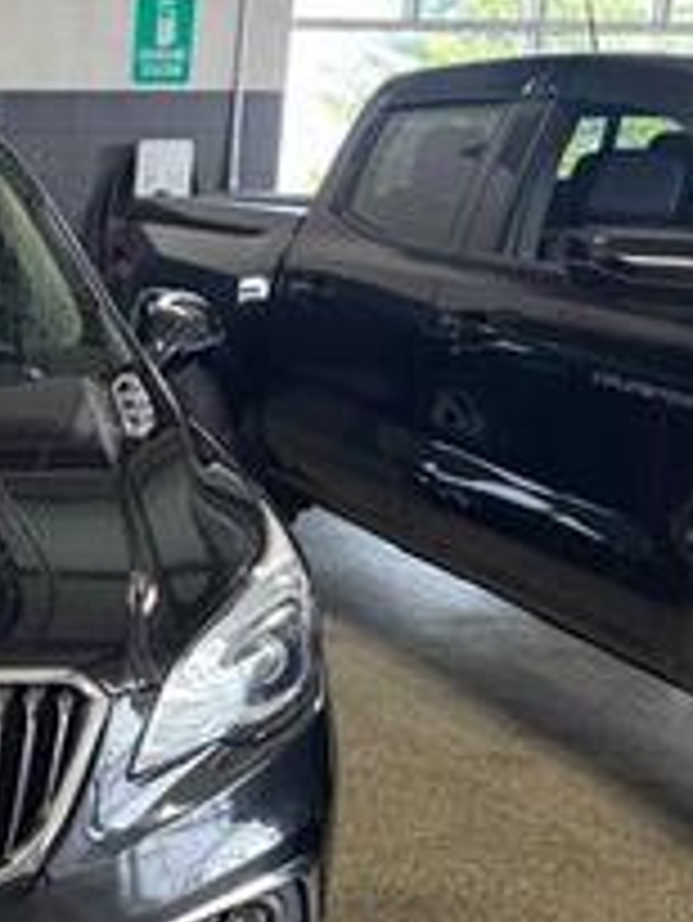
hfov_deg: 21.6
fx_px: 1573
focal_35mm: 59
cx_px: -288
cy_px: 594
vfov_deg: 32.5
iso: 200
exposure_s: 1/60
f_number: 1.78
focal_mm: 6.76
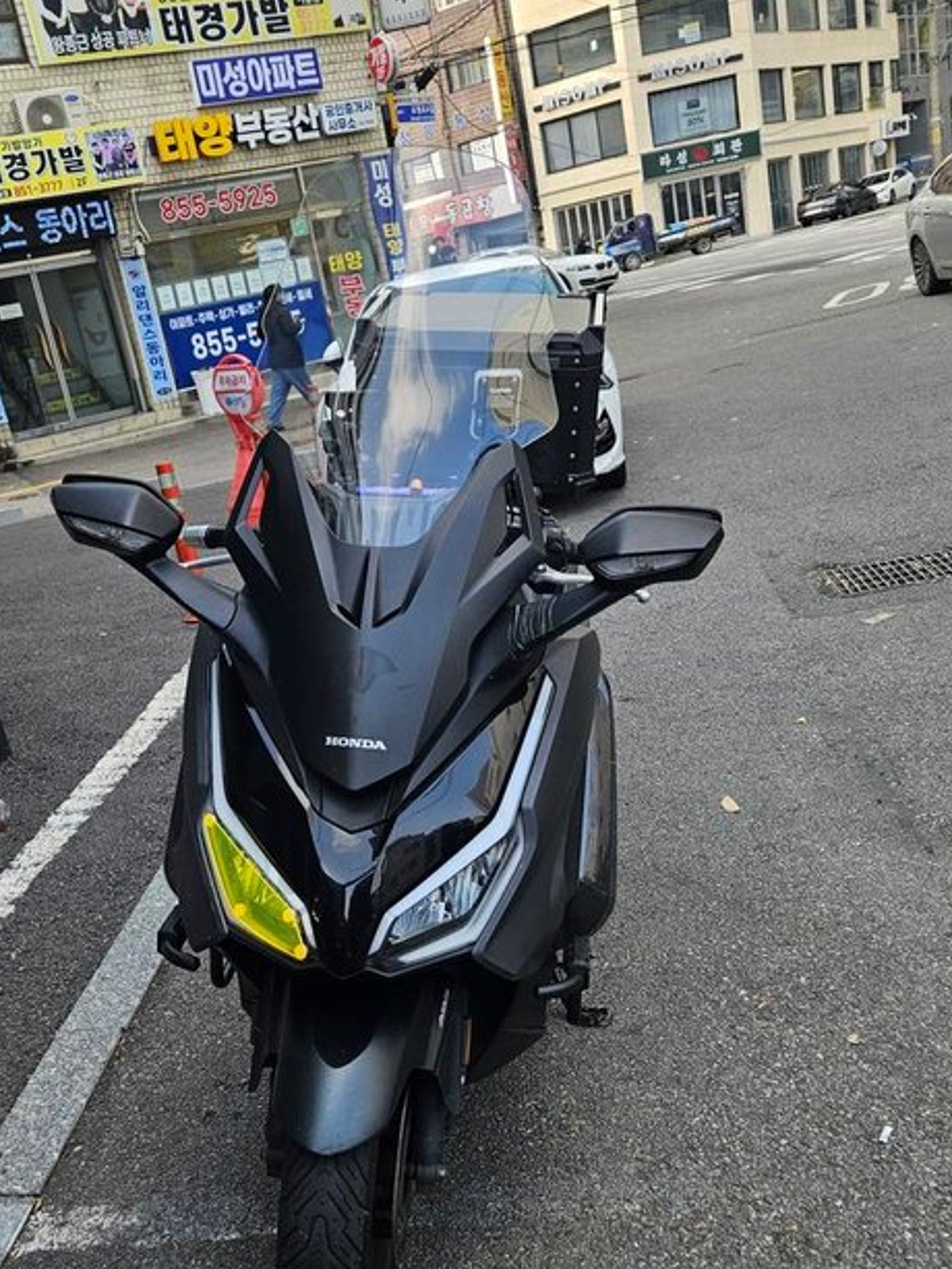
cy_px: 733
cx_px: 406
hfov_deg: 39.6
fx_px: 1320
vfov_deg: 51.1
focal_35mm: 36
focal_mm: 5.4
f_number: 1.8
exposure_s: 1/180
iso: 32
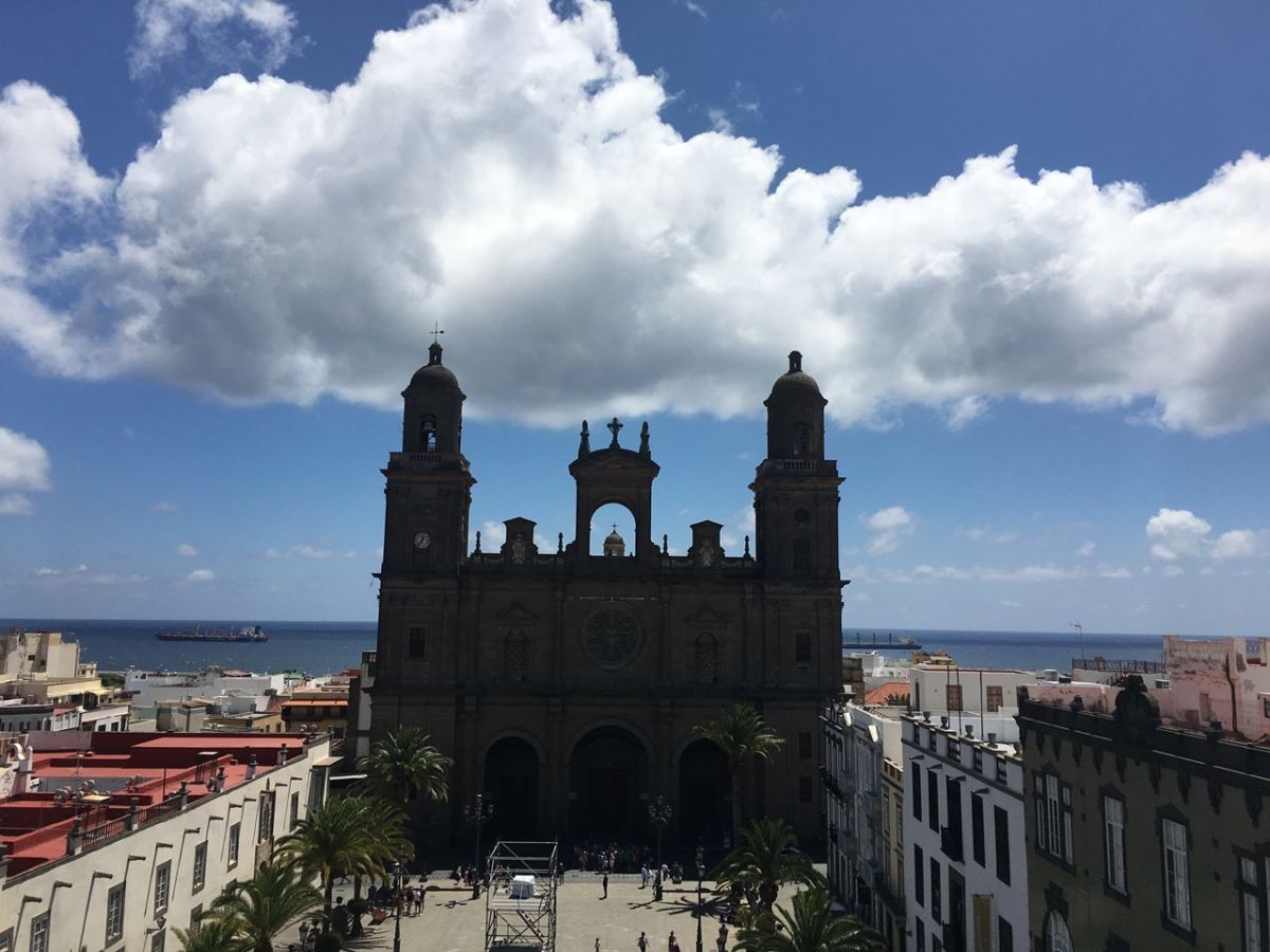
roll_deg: -1.1
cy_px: 476
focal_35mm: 29
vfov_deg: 48.2
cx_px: 635
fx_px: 1064
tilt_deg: +7.1
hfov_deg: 61.7
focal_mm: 4.15
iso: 25
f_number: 2.2
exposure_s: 1/4525
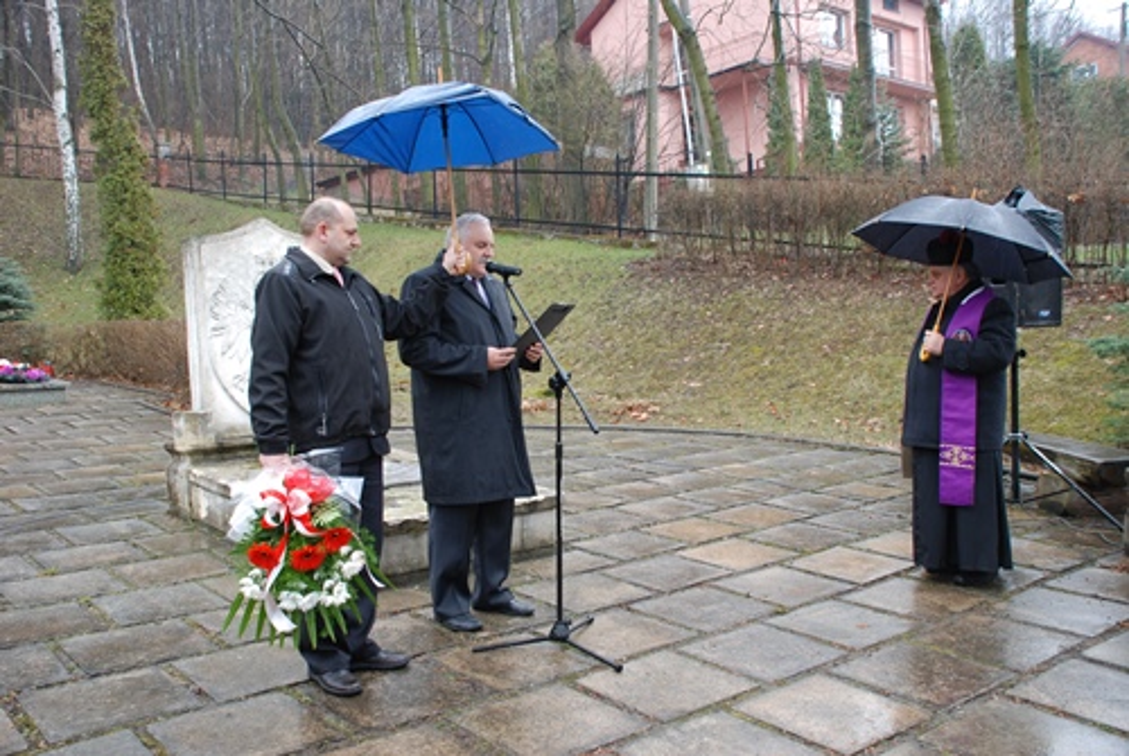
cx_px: 564
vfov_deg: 40.1
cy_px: 378
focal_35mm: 33
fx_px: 1036
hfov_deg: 57.2
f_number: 4.5
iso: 200
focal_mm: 22
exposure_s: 1/80
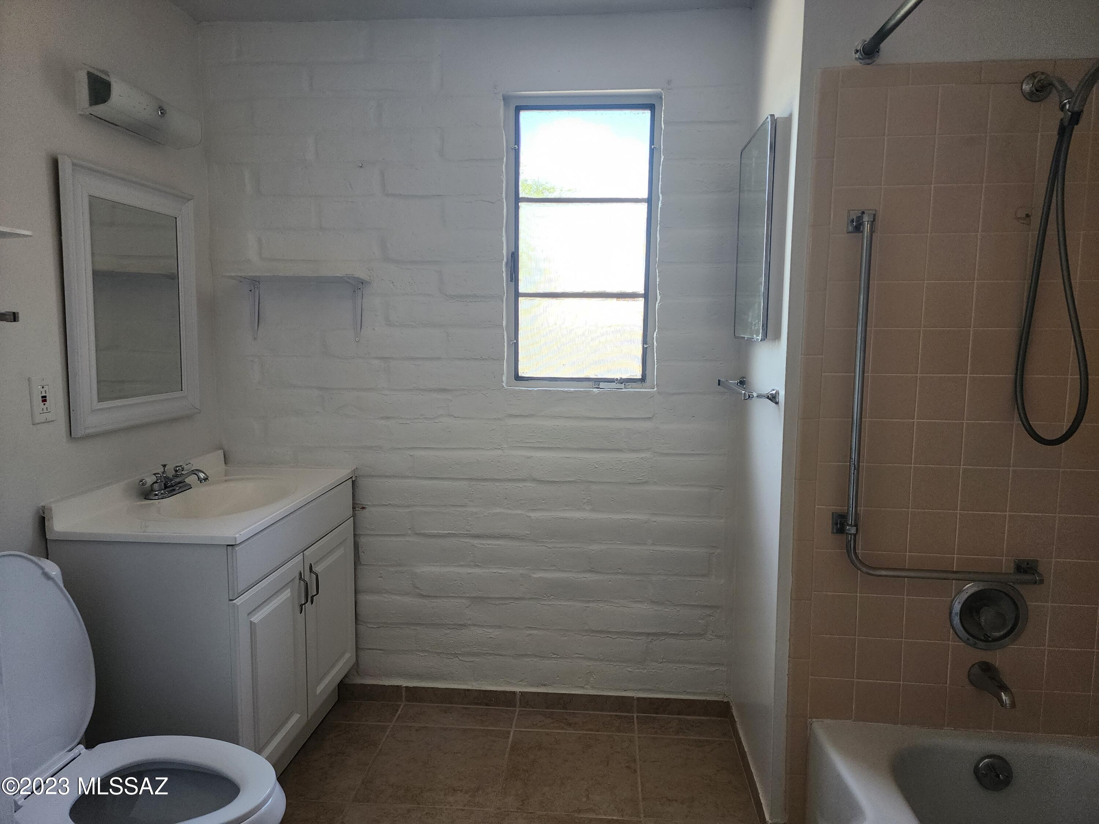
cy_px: 412
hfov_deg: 73.9
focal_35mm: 23
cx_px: 550
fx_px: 730
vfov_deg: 58.9
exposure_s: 1/180
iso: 200
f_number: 1.8
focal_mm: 6.4
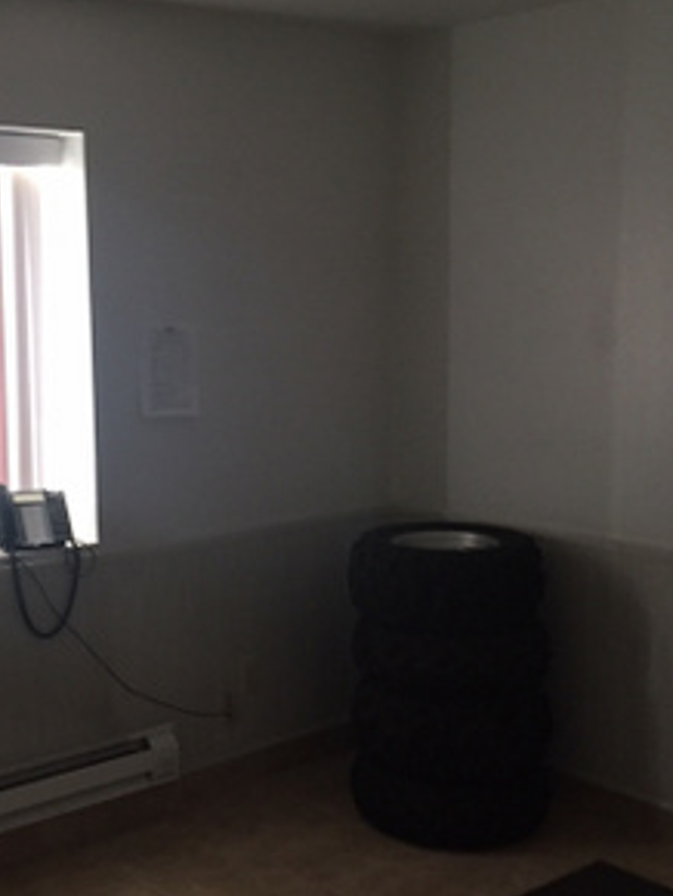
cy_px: 457
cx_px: 194
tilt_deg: -9.5
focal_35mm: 48
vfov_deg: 39.6
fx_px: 1242
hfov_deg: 30.0
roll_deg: +3.3
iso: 160
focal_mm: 4.15
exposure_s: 1/30
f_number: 2.2
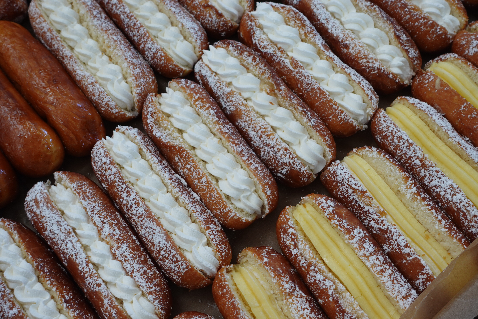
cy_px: 160
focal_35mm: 45
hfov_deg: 43.6
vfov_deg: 29.9
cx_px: 239
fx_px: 597
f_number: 2.8
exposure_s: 1/50
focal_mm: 16.94
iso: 125
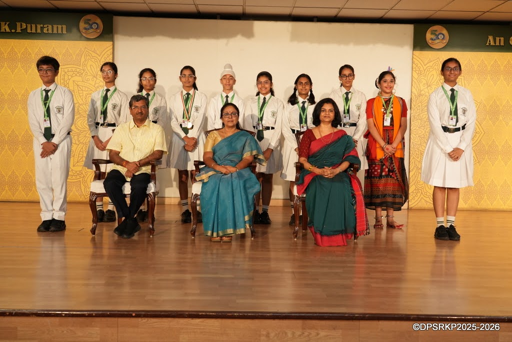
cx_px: 256
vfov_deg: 34.2
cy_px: 171
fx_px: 555
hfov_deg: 49.5
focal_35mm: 39
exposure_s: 1/125
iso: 1250
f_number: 4.5
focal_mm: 39
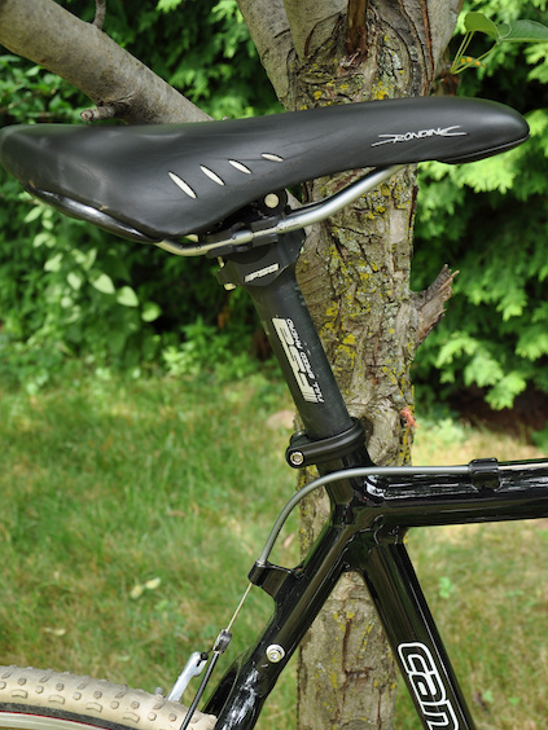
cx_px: 304
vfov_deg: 38.7
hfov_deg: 29.7
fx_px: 1034
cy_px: 443
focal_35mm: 49
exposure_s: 1/100
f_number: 5
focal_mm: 24
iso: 200
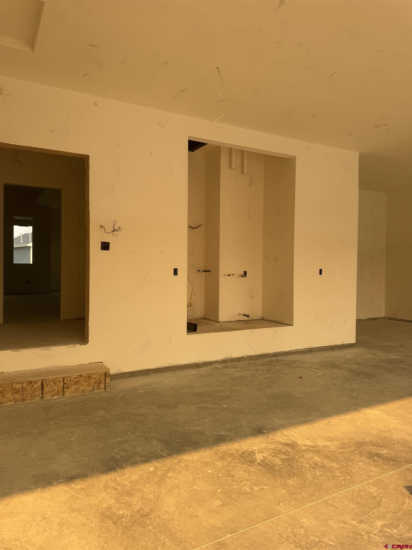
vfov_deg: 71.6
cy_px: 275
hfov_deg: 56.8
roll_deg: -0.7
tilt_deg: -0.7
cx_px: 206
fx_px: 381
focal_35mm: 24
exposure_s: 1/966
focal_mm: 6.76
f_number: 1.78
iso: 80
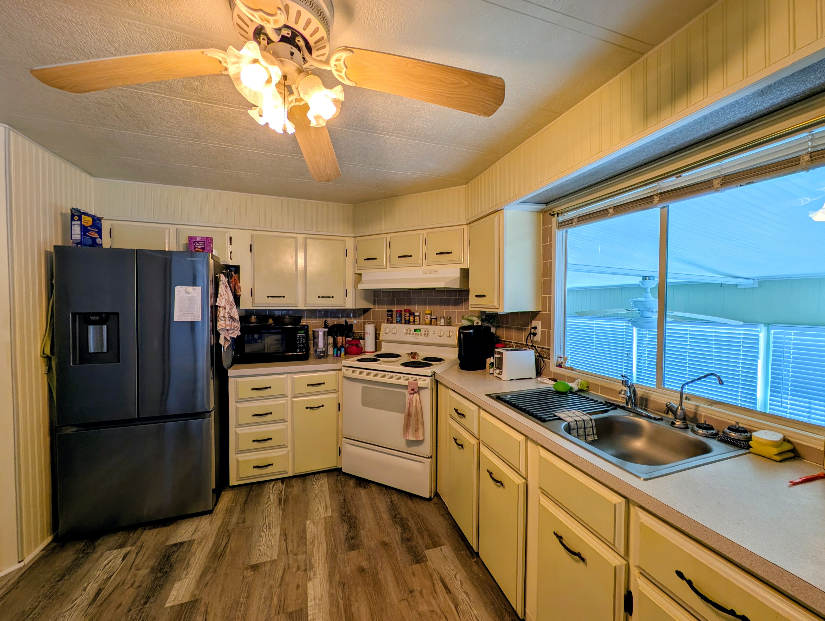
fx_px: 286
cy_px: 310
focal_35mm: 12
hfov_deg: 110.5
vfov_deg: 94.6
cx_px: 412
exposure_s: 1/120
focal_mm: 2.23
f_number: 1.95
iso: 57
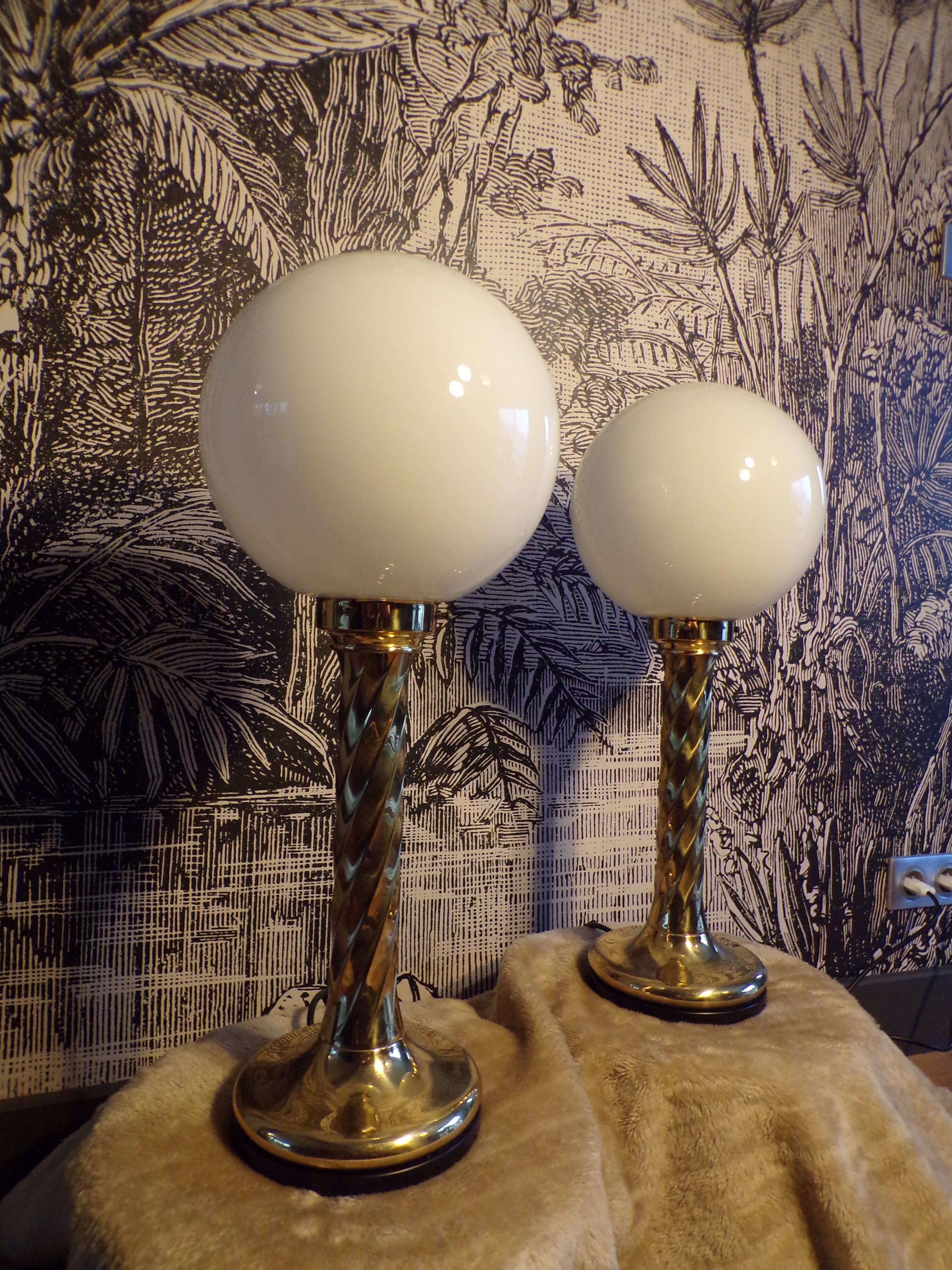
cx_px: 476
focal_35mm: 24
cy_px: 635
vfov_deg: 71.6
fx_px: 880
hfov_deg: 56.8
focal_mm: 4.3
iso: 355
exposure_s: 1/17
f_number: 3
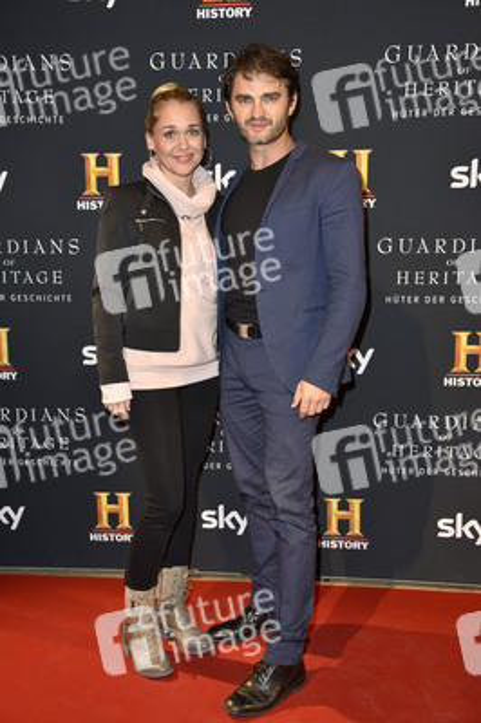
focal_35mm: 40
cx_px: 240
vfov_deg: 48.5
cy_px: 362
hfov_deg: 33.3
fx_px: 803
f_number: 5.6
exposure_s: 1/125
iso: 640
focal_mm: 40
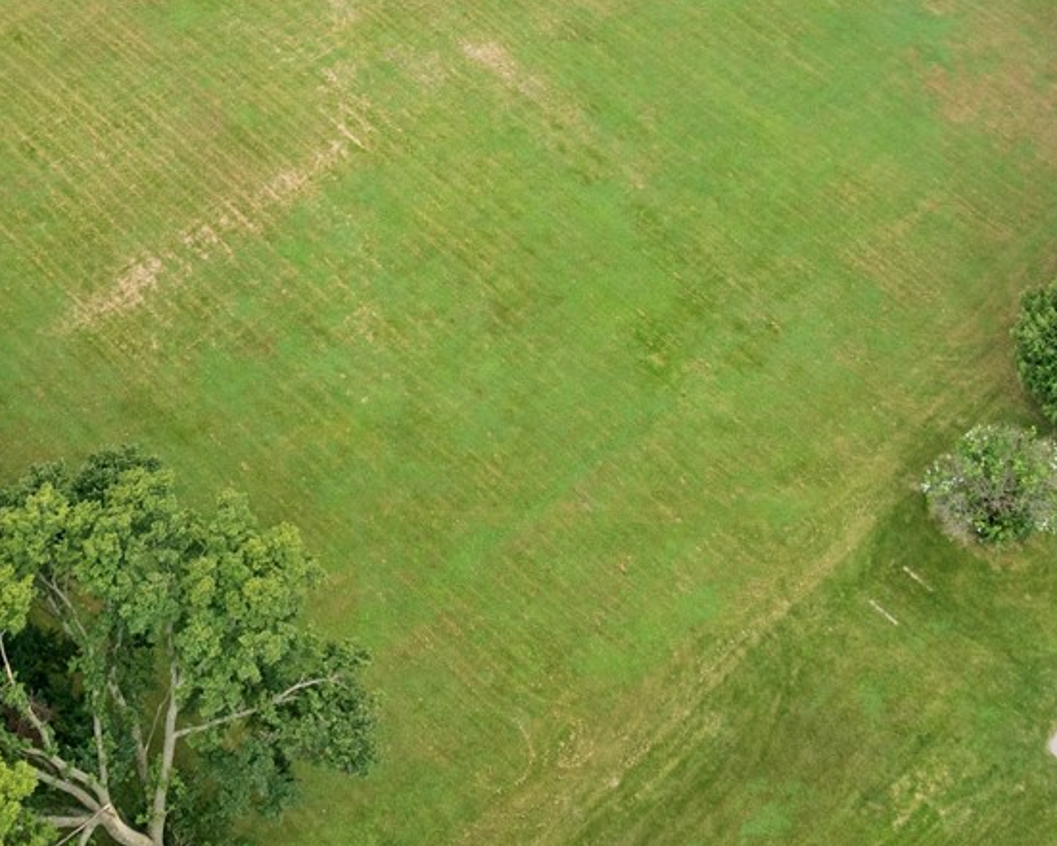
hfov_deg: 27.6
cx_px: 314
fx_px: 2128
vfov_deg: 22.2
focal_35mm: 68
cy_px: 178
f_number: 2.8
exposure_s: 1/160
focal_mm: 12.3
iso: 100
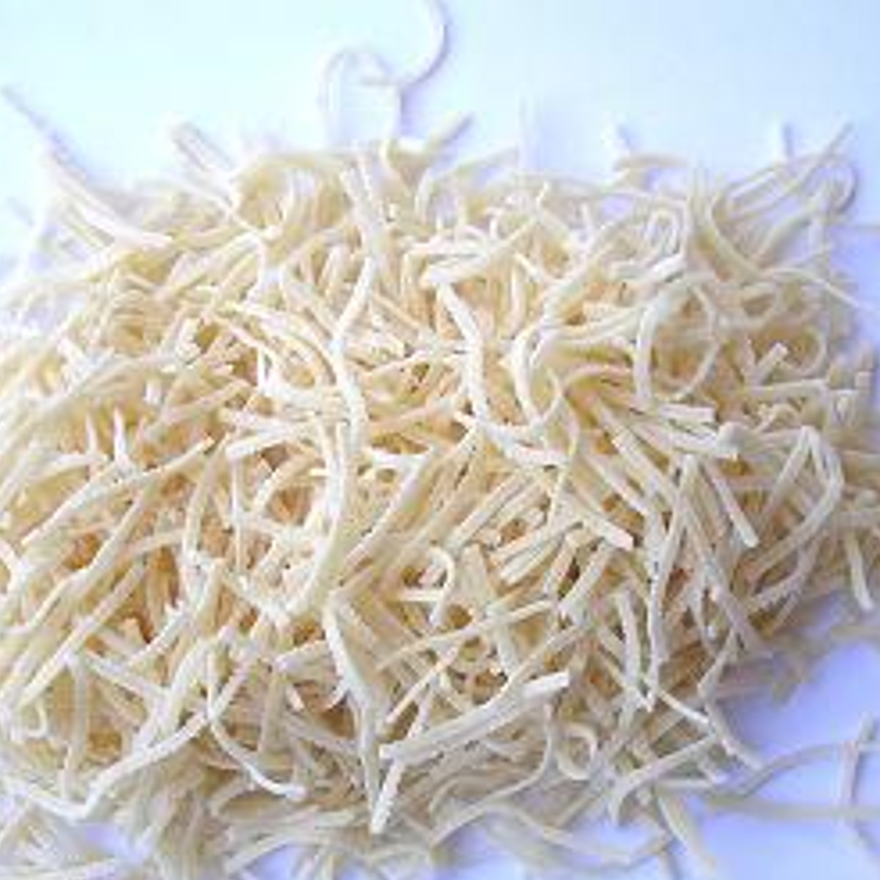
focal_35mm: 56
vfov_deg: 30.4
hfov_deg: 30.5
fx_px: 1611
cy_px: 547
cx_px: 361
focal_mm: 5.8
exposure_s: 1/29.9
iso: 50
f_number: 2.8
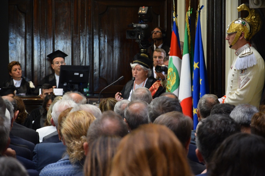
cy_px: 88
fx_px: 1167
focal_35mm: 159
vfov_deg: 8.7
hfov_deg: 13.0
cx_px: 132
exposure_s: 1/60
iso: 1800
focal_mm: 105
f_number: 5.6
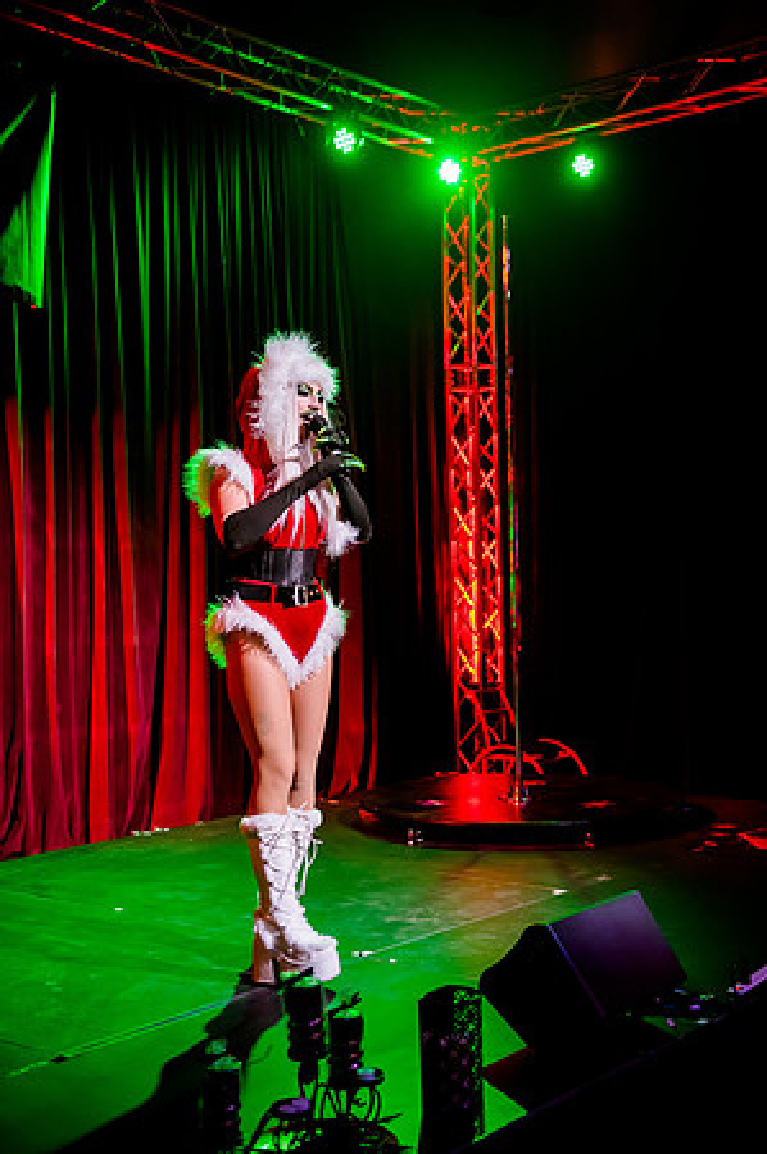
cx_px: 384
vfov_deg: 41.2
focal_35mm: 48
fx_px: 1537
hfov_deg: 28.0
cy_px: 577
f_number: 2.8
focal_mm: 48
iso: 5000
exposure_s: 1/125
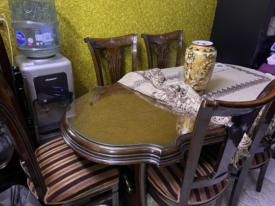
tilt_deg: -26.8
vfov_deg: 53.1
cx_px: 138
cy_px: 103
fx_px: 207
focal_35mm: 26
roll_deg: -2.6
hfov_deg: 67.3
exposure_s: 1/25
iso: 500
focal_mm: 5.1
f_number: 1.6
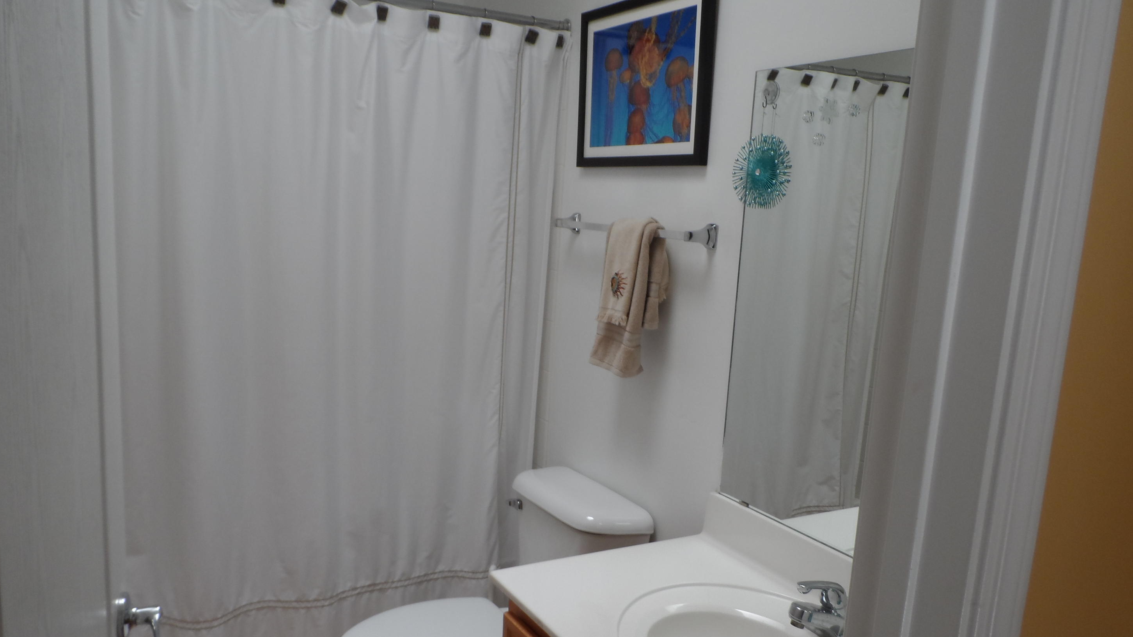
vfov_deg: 42.8
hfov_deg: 69.9
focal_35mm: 27
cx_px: 579
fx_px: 811
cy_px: 366
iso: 80
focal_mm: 4
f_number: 3.2
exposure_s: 1/45
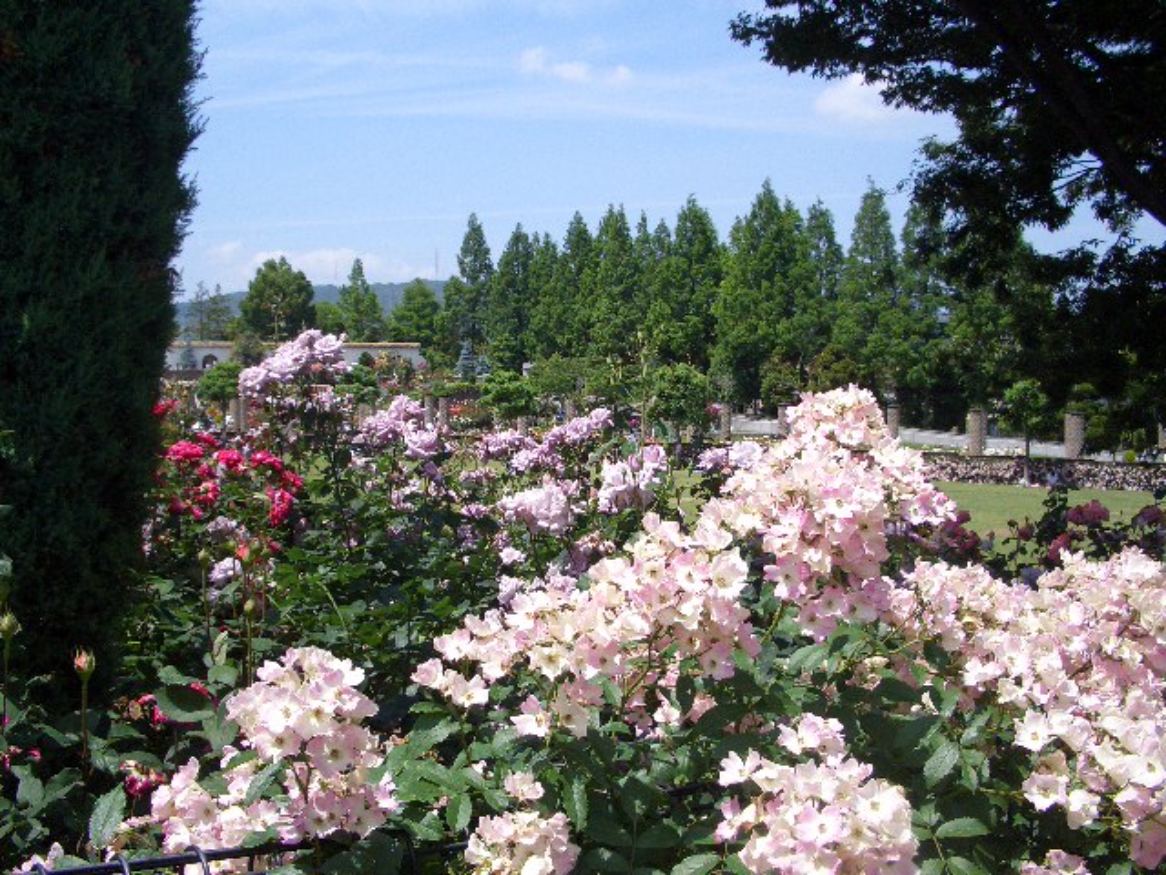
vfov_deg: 40.7
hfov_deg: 52.6
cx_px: 583
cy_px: 438
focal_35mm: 35
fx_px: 1179
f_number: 4.3
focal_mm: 5.8
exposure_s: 1/800
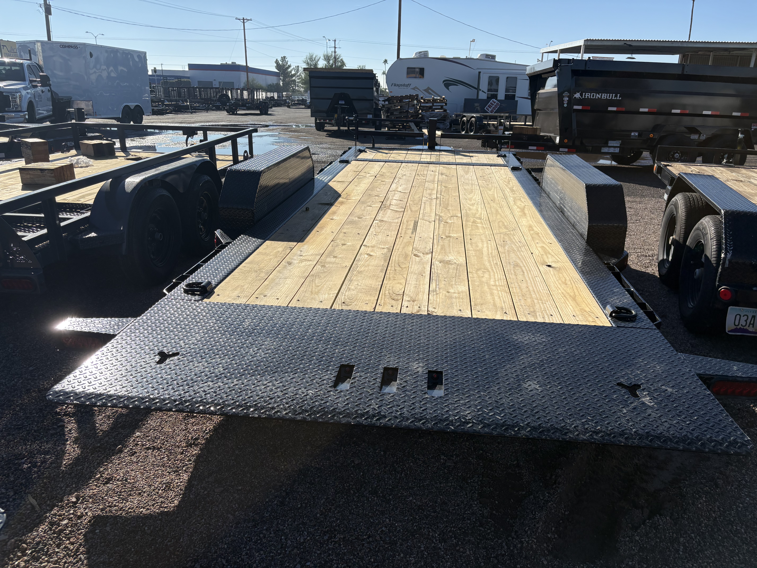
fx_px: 569
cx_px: 378
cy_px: 284
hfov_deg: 67.3
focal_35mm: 26
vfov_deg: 53.1
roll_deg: -0.1
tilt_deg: -17.7
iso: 50
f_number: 1.6
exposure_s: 1/5348
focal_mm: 5.96
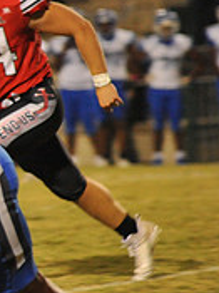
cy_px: 177
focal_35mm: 637
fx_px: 5380
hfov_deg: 2.3
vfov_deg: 3.1
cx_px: -244
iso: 5000
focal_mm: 200
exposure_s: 1/200
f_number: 5.6
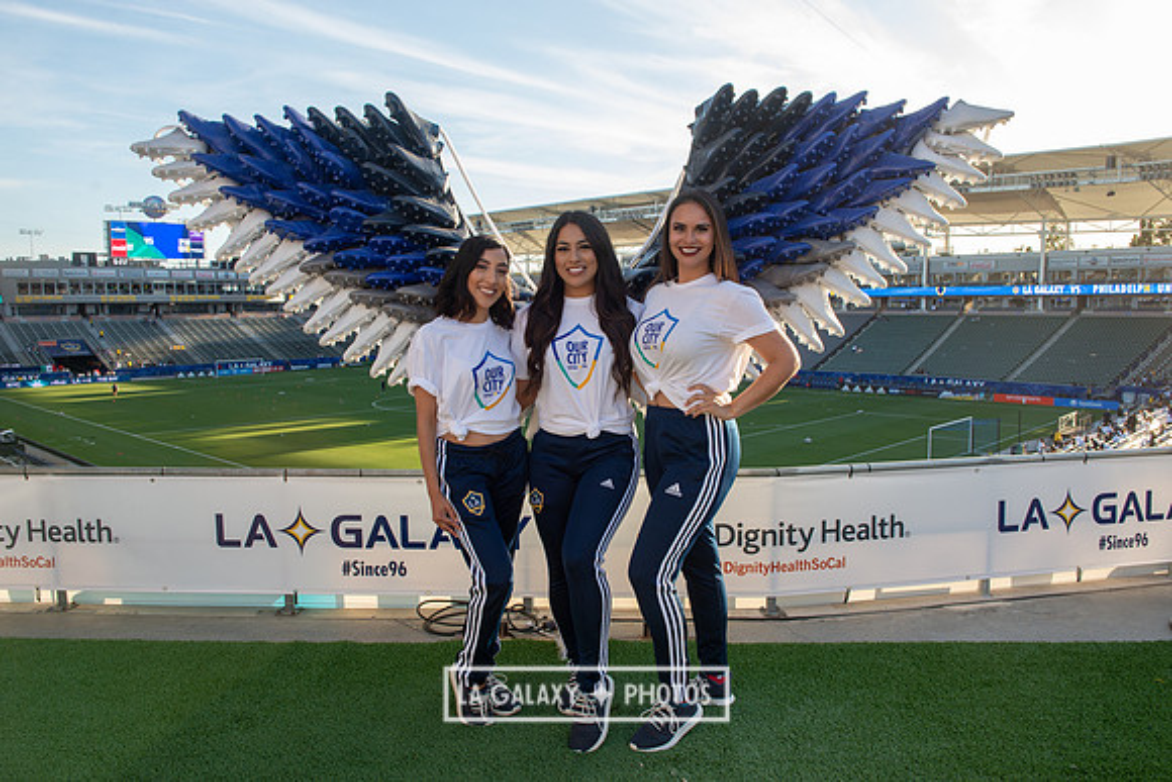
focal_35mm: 27
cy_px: 391
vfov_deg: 48.0
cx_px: 586
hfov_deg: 67.4
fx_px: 879
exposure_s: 1/160
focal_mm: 27
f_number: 8
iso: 250
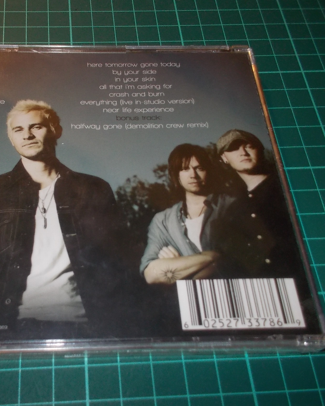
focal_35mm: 38
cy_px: 203
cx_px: 97
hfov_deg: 38.5
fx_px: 457
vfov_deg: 47.9
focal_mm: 4.1
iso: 200
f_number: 3.3
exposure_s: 1/30
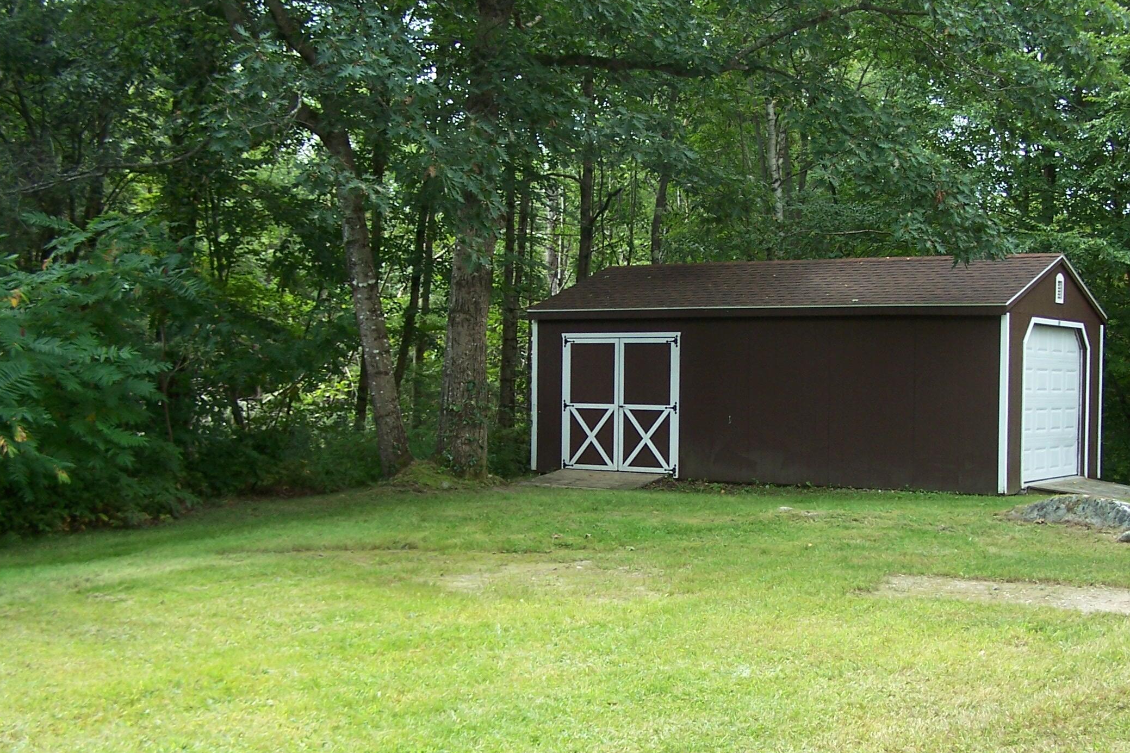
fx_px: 1538
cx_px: 675
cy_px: 433
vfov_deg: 27.5
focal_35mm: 49
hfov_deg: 40.2
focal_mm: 6.3
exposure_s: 1/180
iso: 80
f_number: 2.8
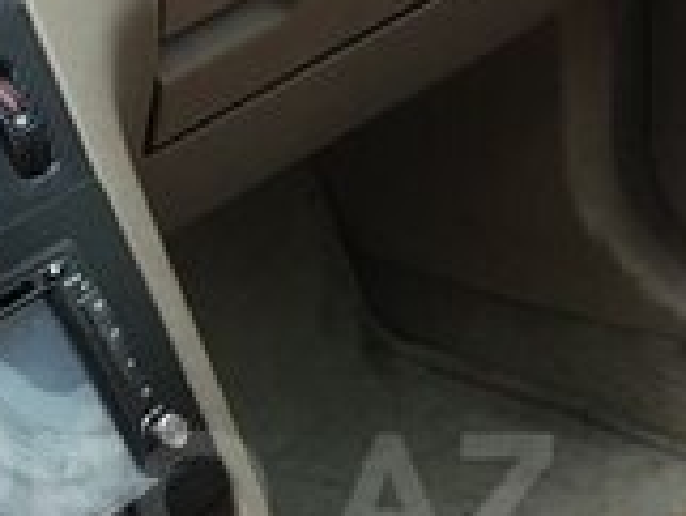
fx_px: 2360
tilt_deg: -31.8
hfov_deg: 16.4
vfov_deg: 12.3
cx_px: 119
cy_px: 497
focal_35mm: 119
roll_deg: +7.6
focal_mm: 4.15
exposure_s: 1/17
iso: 50
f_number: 2.2
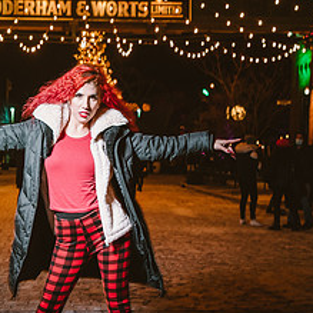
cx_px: 87
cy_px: 208
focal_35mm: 64
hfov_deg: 26.6
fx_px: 655
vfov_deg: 26.7
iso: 800
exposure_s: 1/30
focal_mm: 24
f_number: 3.5
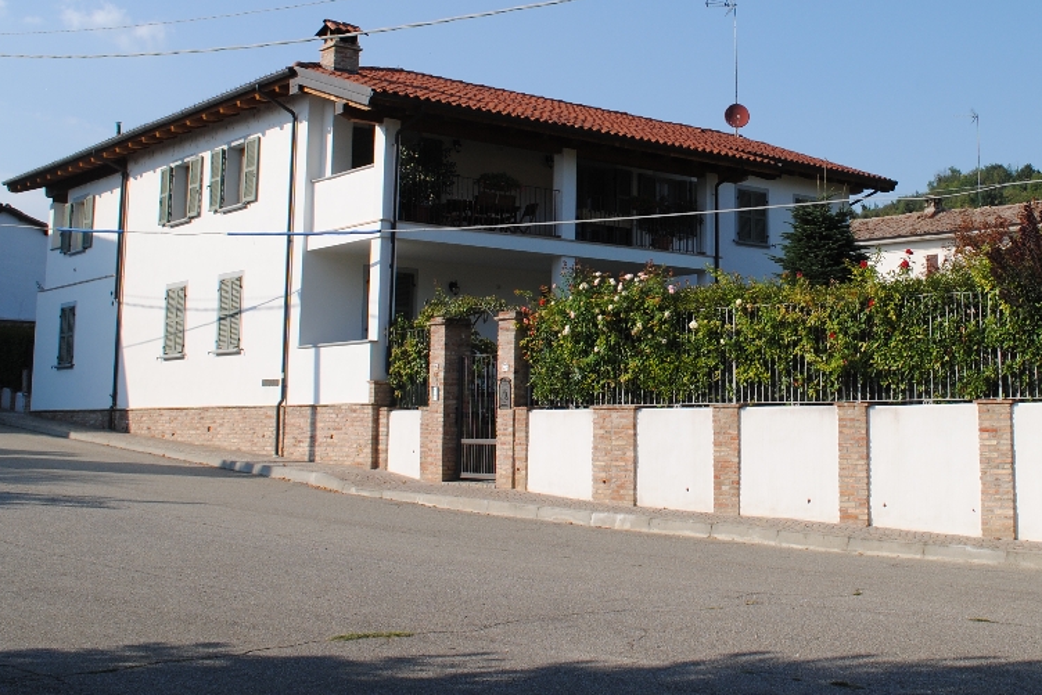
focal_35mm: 46
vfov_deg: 29.0
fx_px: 1332
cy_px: 208
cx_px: 739
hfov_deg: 41.8
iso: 100
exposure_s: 1/320
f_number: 9
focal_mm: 18
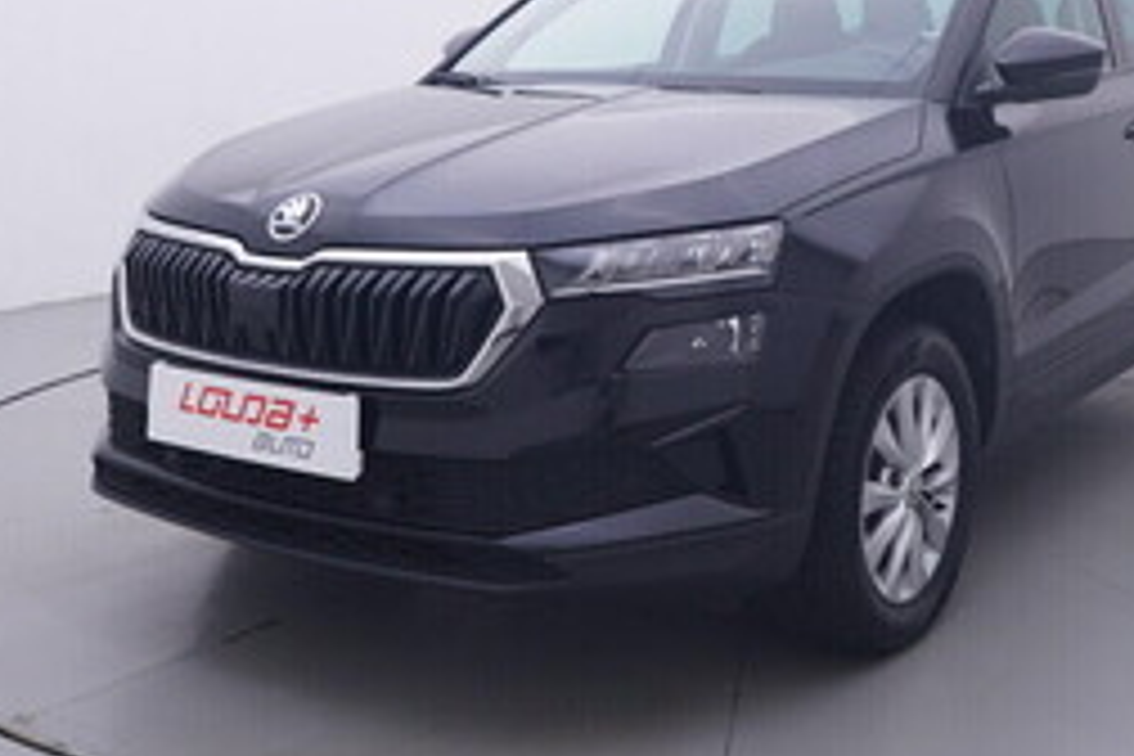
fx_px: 1546
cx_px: 772
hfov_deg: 39.7
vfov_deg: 26.8
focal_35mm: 49
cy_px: 119
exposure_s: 1/80
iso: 200
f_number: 5
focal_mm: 15
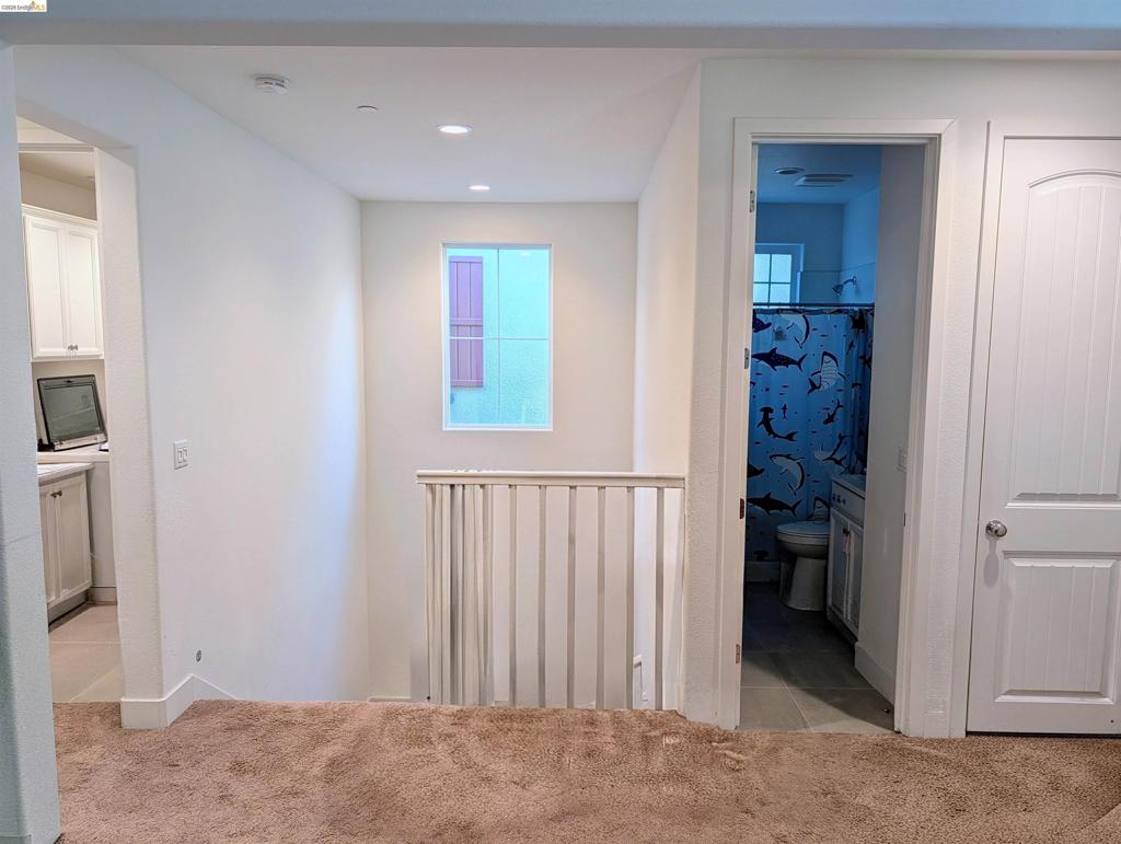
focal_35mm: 24
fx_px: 778
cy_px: 422
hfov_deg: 71.5
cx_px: 560
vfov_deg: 56.9
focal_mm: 6.9
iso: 24
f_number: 1.68
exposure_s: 1/120
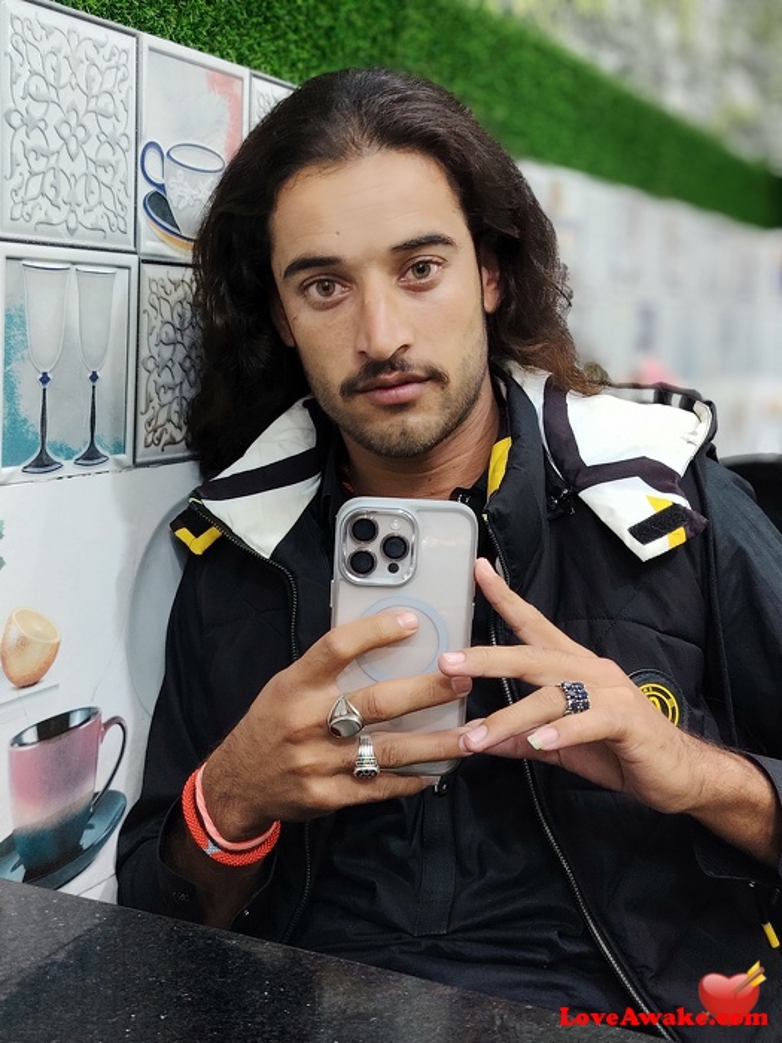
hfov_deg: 30.3
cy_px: 522
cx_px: 391
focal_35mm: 48
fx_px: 1446
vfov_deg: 39.7
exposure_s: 1/25
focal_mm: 5.25
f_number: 4
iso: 471
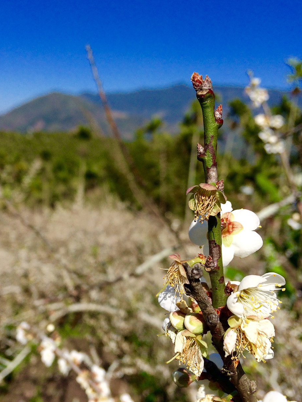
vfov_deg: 48.8
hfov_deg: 37.5
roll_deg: -1.4
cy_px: 231
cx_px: 112
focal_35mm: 38
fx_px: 442
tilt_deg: -12.7
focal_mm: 4.15
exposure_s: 1/3731
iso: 32
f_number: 2.2
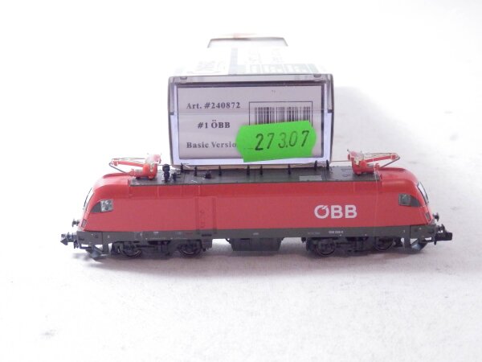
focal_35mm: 66
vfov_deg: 22.3
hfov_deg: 29.4
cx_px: 241
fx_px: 919
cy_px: 181
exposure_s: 1/160
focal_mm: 11.9
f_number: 4.4
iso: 1600
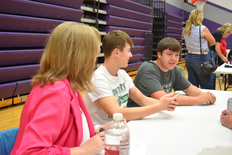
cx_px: 116
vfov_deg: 28.1
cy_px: 78
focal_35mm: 48
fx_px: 309
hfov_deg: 41.1
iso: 560
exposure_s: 1/30
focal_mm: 32
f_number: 4.5
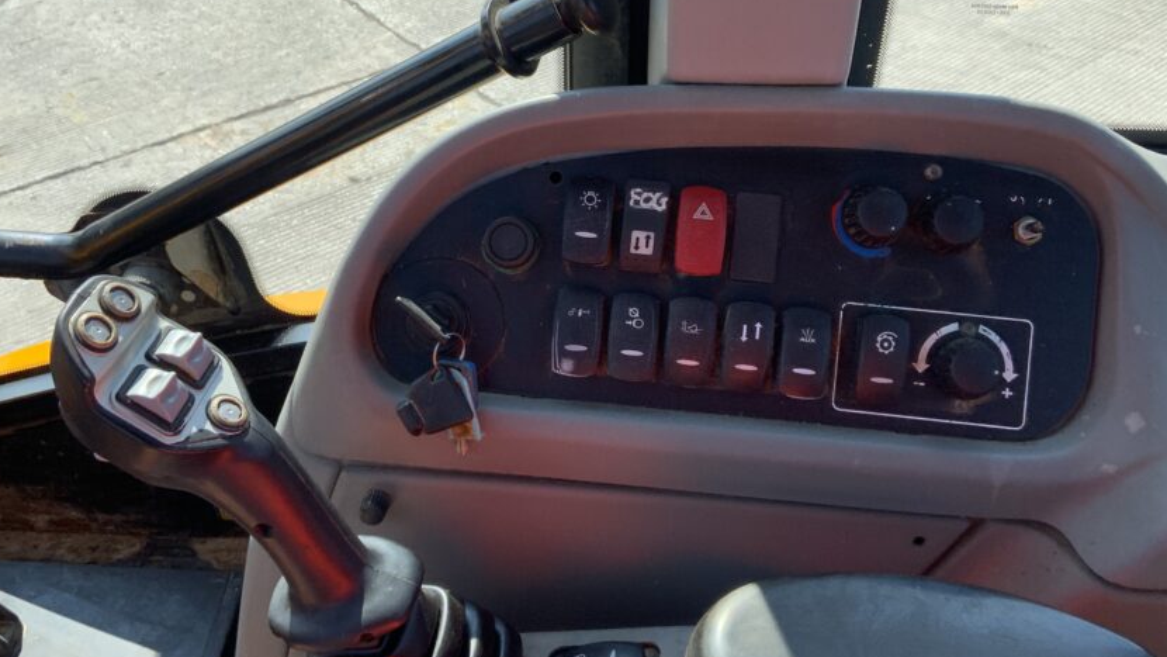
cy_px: 295
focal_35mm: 39
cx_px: 585
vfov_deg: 30.4
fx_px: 1207
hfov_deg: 51.6
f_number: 1.8
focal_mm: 3
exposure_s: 1/473
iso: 16
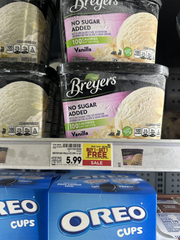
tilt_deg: +2.9
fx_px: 166
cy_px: 120
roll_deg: -1.0
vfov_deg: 71.6
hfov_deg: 56.8
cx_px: 90
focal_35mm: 24
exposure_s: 1/121
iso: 80
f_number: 1.78
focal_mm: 6.86
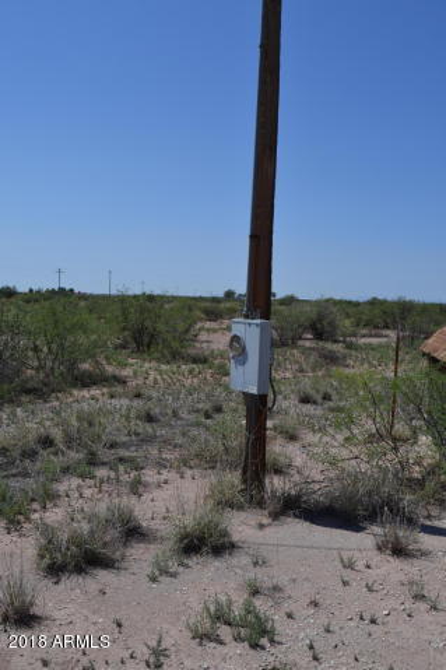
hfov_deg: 43.6
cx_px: 223
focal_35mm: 30
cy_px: 335
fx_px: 558
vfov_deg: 61.9
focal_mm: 20
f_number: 9
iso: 100
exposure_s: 1/320
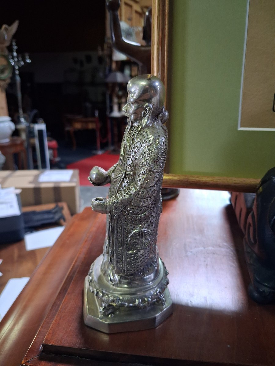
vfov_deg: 65.3
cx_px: 138
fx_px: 286
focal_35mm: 27
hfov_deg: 51.4
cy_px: 183
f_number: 1.8
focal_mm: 4
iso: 400
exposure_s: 1/33
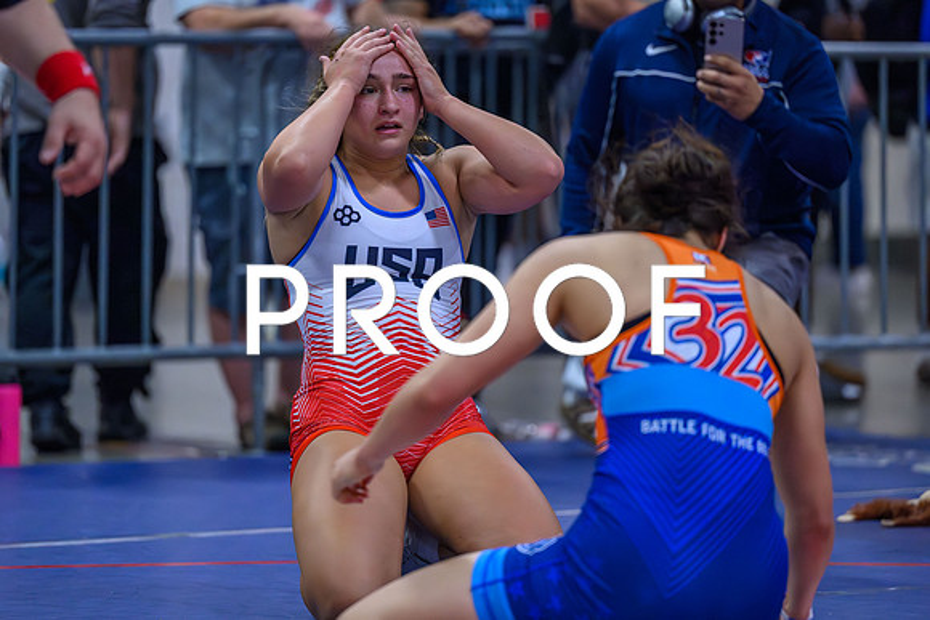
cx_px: 448
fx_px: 6172
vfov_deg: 5.8
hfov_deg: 8.6
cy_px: 260
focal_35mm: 239
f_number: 2.8
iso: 11400
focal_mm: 200
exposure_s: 1/800
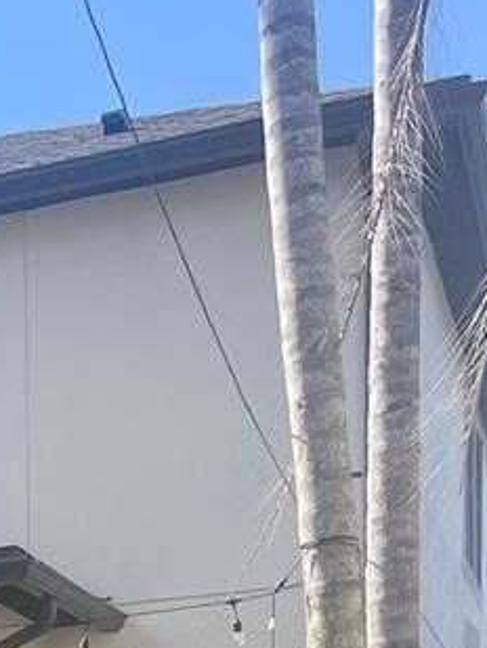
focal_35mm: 101
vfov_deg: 17.3
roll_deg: +2.1
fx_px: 1893
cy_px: 998
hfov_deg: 13.3
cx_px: -359
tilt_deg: -2.2
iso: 50
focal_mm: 5.1
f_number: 1.6
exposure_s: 1/1672
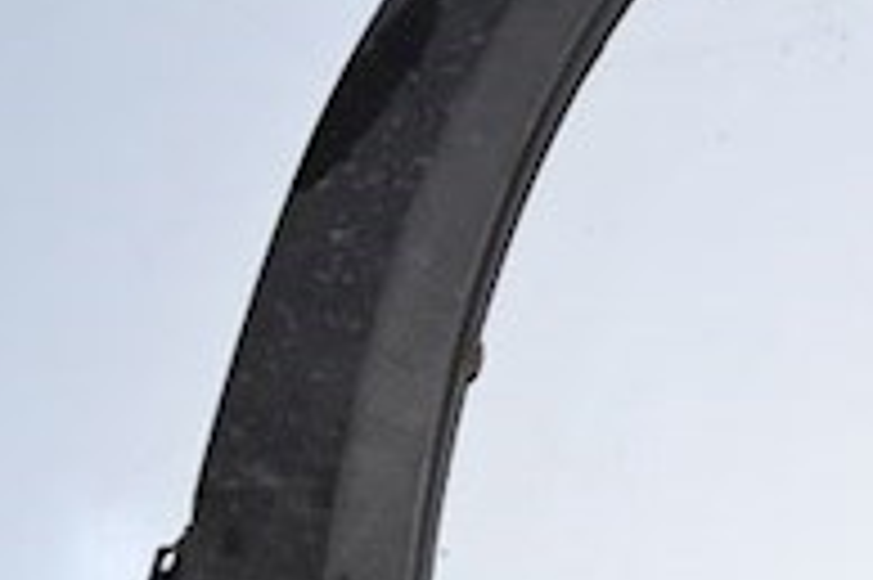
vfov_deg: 11.4
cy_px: -9
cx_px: 1422
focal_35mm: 119
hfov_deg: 15.5
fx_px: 2883
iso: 400
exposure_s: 1/40
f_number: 7.1
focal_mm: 24
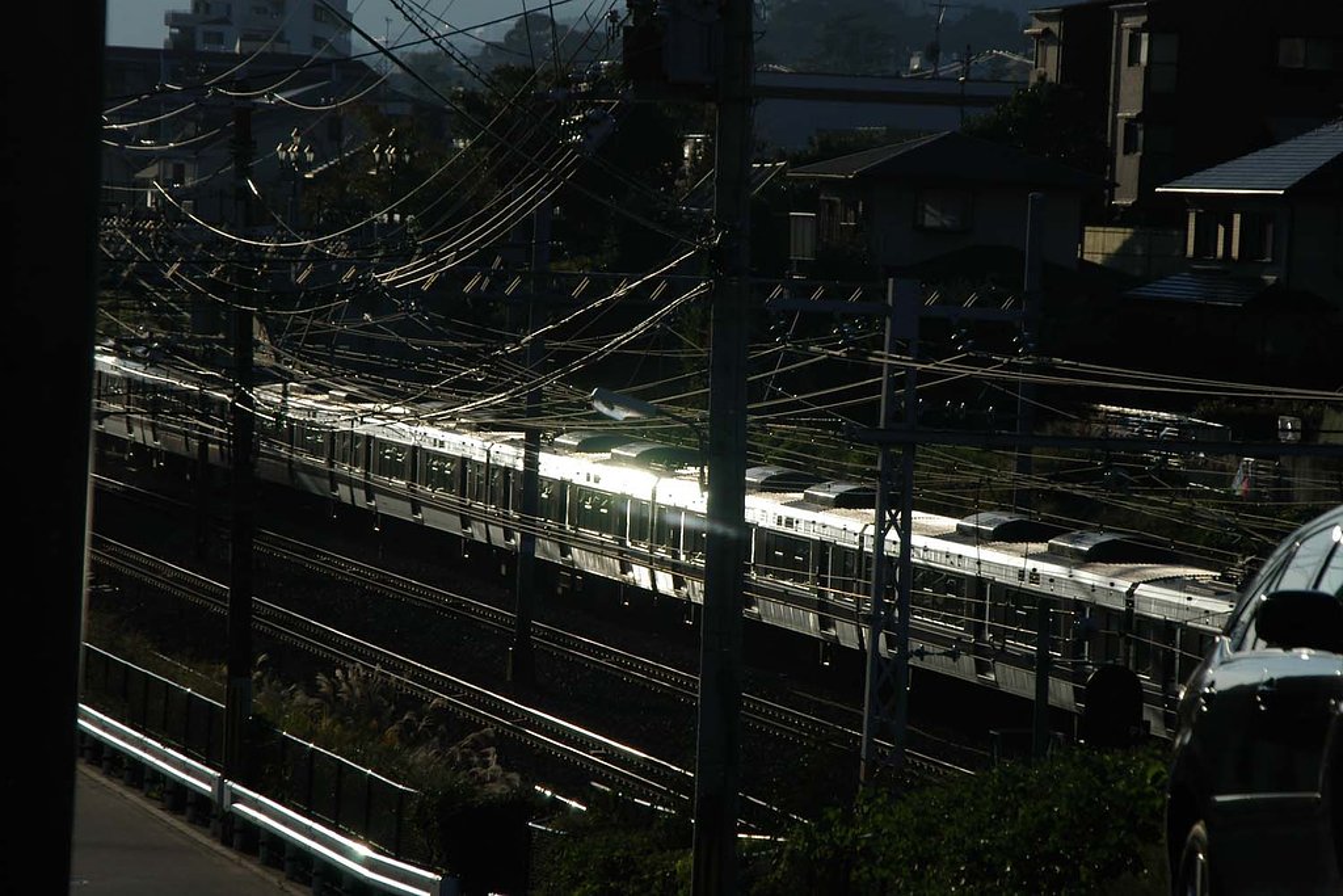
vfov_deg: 6.8
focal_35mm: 202
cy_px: 448
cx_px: 672
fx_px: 7555
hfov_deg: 10.2
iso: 200
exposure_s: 1/750
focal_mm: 135
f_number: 11
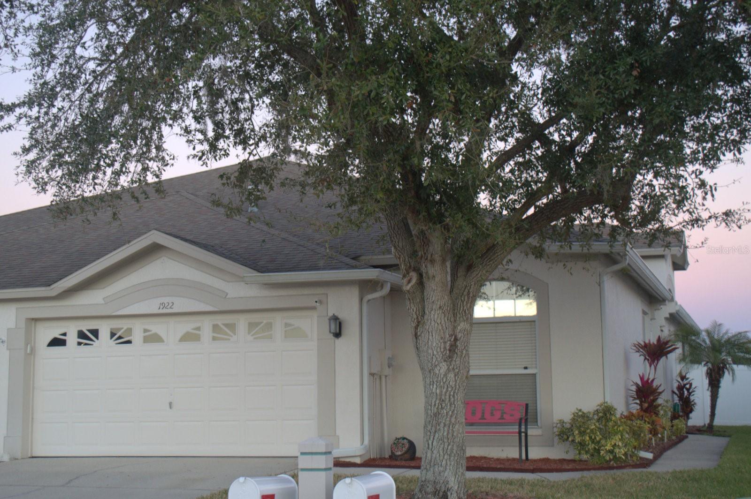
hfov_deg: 37.9
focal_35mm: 52
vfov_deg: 25.7
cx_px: 376
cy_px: 250
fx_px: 1094
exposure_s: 1/20
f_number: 5
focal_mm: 35
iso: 400
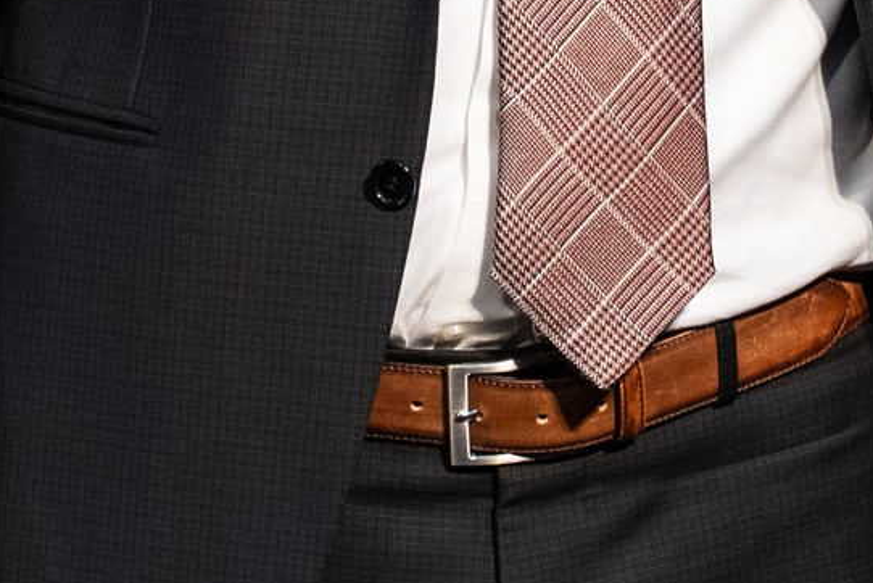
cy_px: -503
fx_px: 7036
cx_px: 570
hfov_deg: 7.1
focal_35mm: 290
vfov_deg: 4.7
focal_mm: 51.9
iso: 1250
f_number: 2.8
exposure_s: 1/160
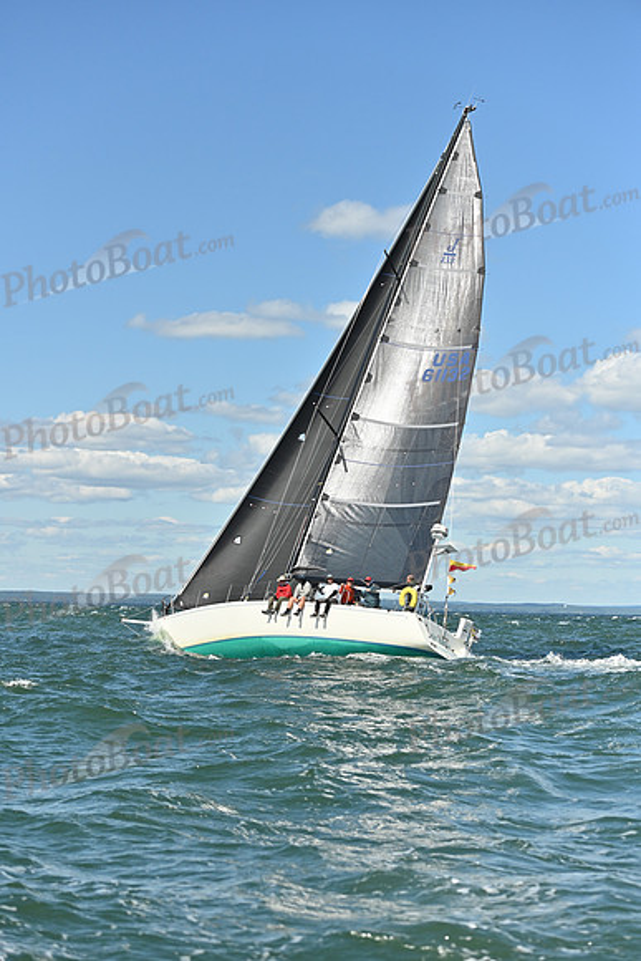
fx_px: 2135
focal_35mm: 80
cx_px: 320
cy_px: 480
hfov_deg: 17.1
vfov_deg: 25.4
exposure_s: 1/5000
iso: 320
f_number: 4.5
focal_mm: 80
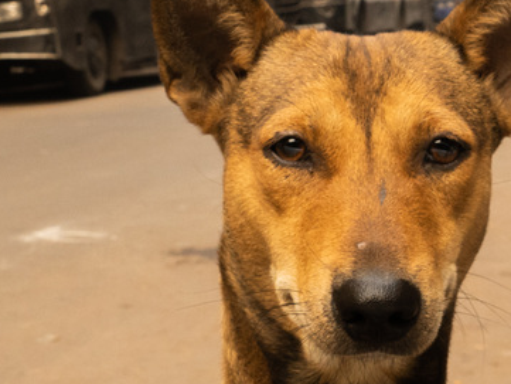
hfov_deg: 17.9
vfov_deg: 13.6
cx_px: 381
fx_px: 1610
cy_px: 158
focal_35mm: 109
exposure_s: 1/100
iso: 800
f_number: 9
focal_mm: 18
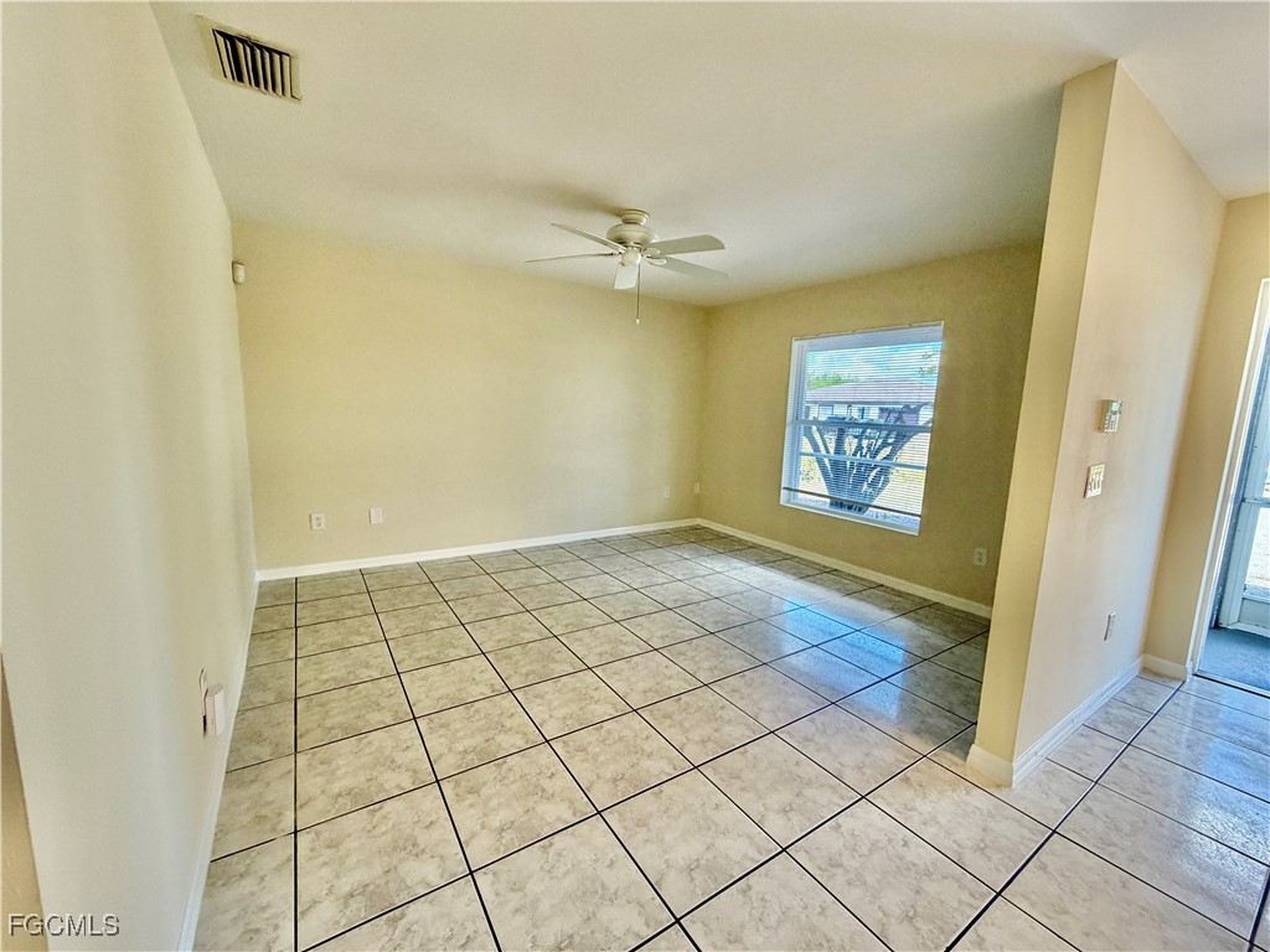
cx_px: 635
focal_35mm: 14
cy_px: 476
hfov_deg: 102.1
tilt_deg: -7.2
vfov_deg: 85.7
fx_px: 514
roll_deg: -1.8
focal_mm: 2.22
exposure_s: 1/120
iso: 200
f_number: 2.2
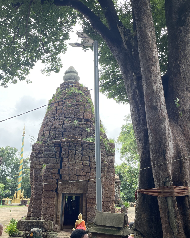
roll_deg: -0.5
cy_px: 119
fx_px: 239
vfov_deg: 52.8
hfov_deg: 42.9
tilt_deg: +16.5
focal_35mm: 34
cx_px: 68
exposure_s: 1/997
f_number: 1.6
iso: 32
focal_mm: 4.2
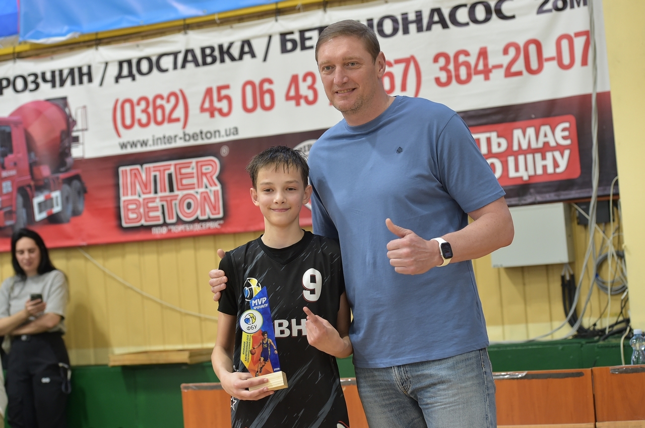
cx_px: 322
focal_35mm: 78
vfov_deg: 17.4
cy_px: 214
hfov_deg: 26.0
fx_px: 1396
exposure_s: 1/320
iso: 2500
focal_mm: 78
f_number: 4
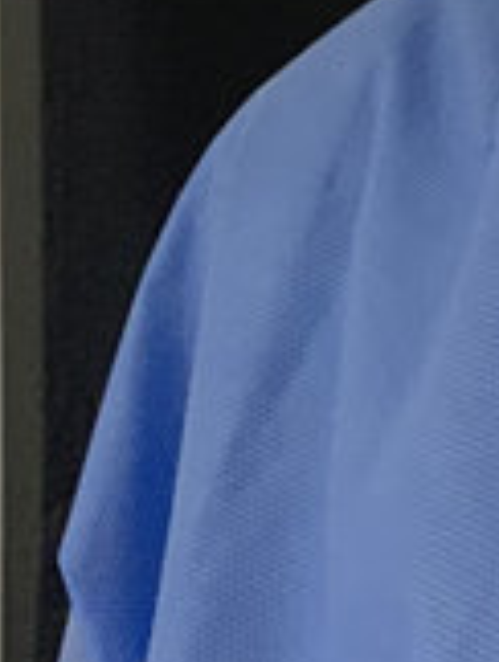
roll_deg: -0.9
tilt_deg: -1.3
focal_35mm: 143
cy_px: -781
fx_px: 2741
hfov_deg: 9.7
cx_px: 986
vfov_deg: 11.9
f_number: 1.8
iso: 40
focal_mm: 3
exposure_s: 1/60
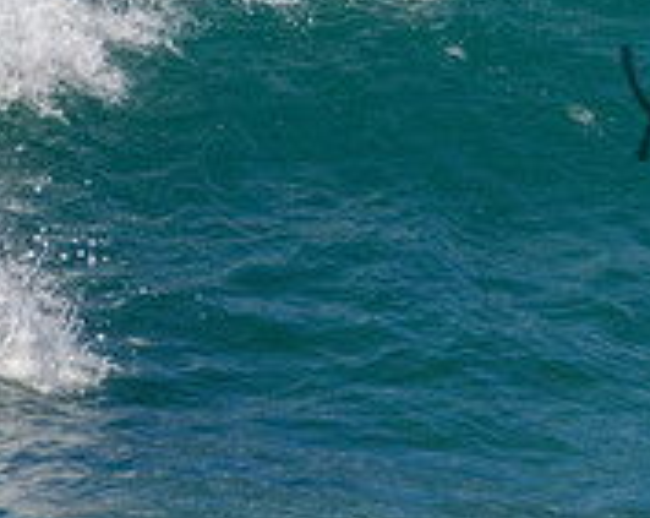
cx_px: 1392
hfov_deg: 0.6
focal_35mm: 3374
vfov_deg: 0.5
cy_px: -190
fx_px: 64800
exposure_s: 1/2000
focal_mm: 800
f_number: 11
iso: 1600
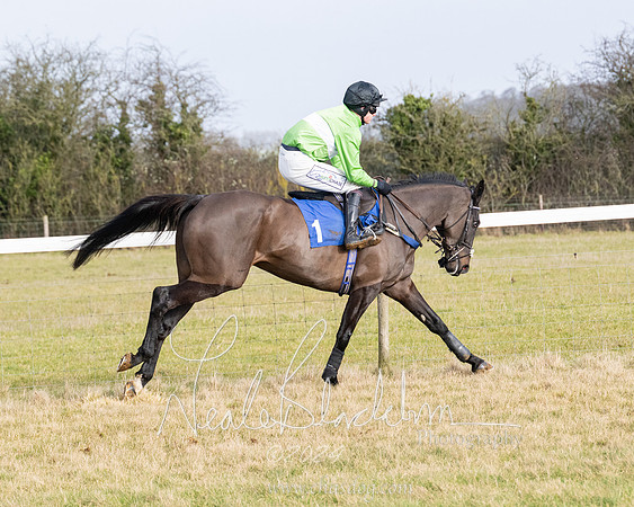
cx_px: 386
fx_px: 3464
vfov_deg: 8.4
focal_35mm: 185
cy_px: 296
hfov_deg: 10.5
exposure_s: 1/2500
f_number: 5
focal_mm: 115
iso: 800
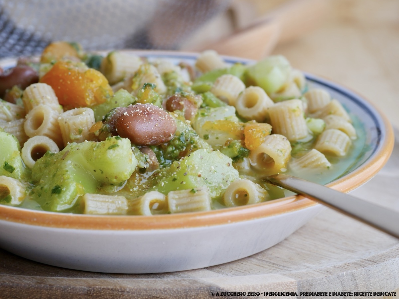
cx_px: 200
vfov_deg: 17.2
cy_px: 150
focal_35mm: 86
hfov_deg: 22.8
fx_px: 991
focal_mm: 43
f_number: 5.6
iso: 200
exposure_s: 1/13
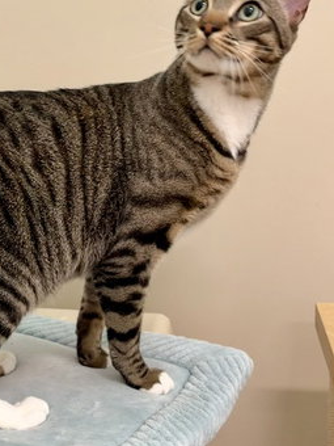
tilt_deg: -11.9
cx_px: 64
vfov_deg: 37.5
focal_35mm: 51
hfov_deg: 27.9
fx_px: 656
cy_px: 228
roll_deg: +2.1
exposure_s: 1/74
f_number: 1.6
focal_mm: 5.96
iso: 125
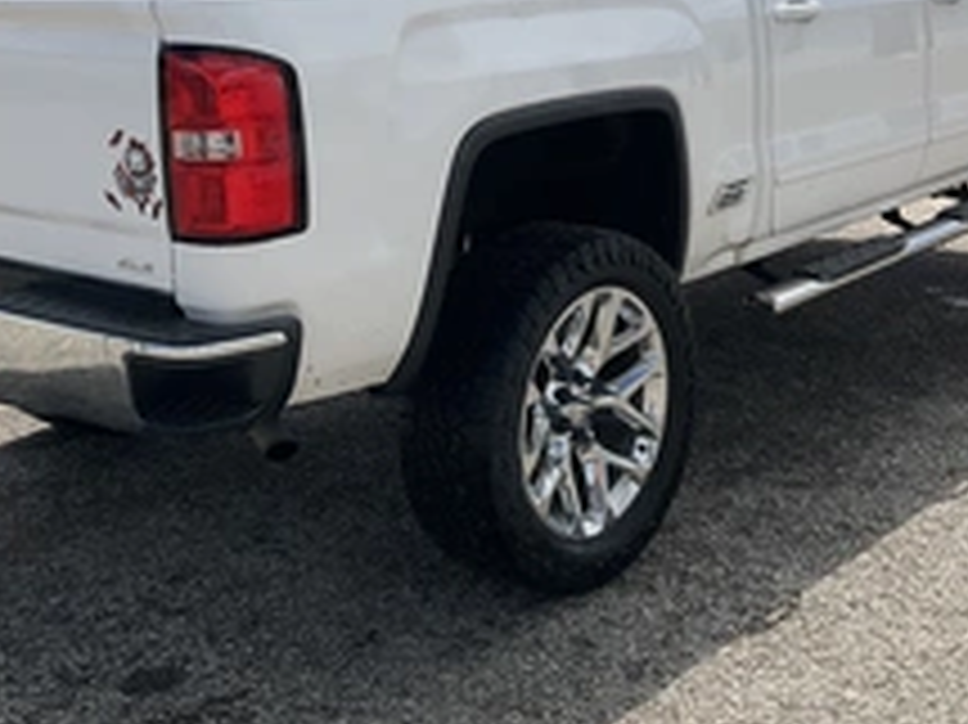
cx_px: 477
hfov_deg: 35.6
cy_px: 81
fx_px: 1509
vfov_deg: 26.2
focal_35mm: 54
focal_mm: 3
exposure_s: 1/3125
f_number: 1.8
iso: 25
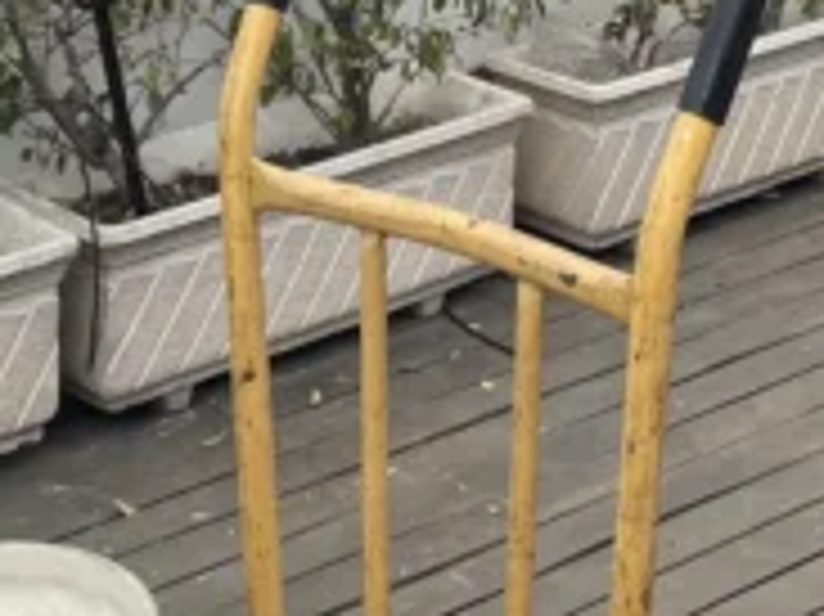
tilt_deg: -1.1
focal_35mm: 109
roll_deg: +0.5
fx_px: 2593
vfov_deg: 12.3
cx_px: 540
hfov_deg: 18.0
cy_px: -544
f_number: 1.6
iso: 32
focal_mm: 4.2
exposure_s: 1/121
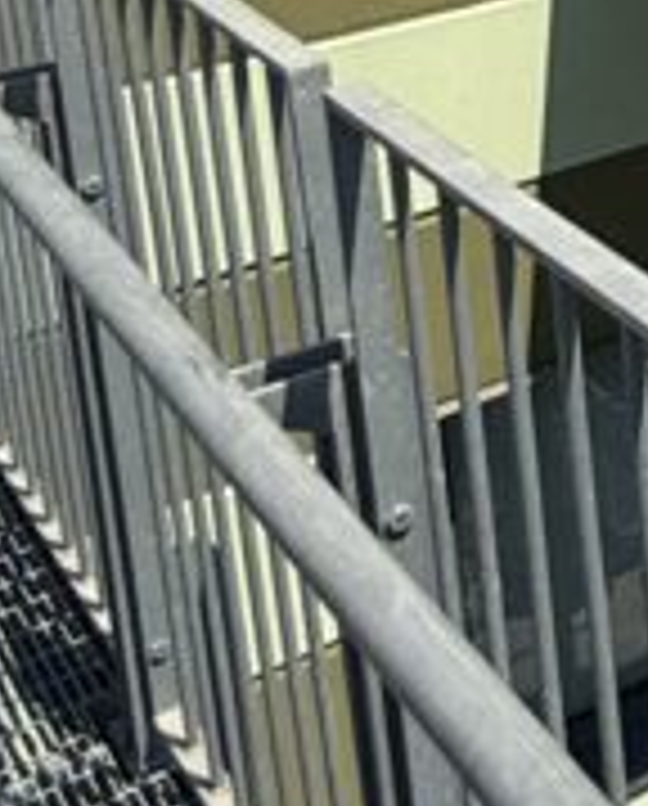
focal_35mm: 78
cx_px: 1598
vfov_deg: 21.6
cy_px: -293
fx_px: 1864
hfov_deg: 13.6
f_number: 2.2
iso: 50
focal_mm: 2.22
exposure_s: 1/2506
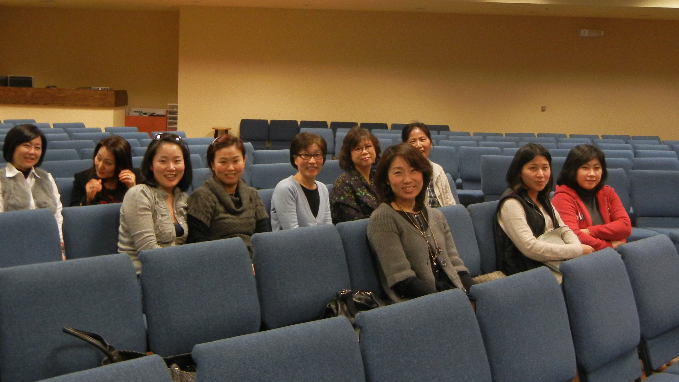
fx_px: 774
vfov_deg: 27.6
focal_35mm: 43
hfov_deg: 47.2
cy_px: 144
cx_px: 285
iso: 400
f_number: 3.5
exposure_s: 1/21.1
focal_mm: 5.4
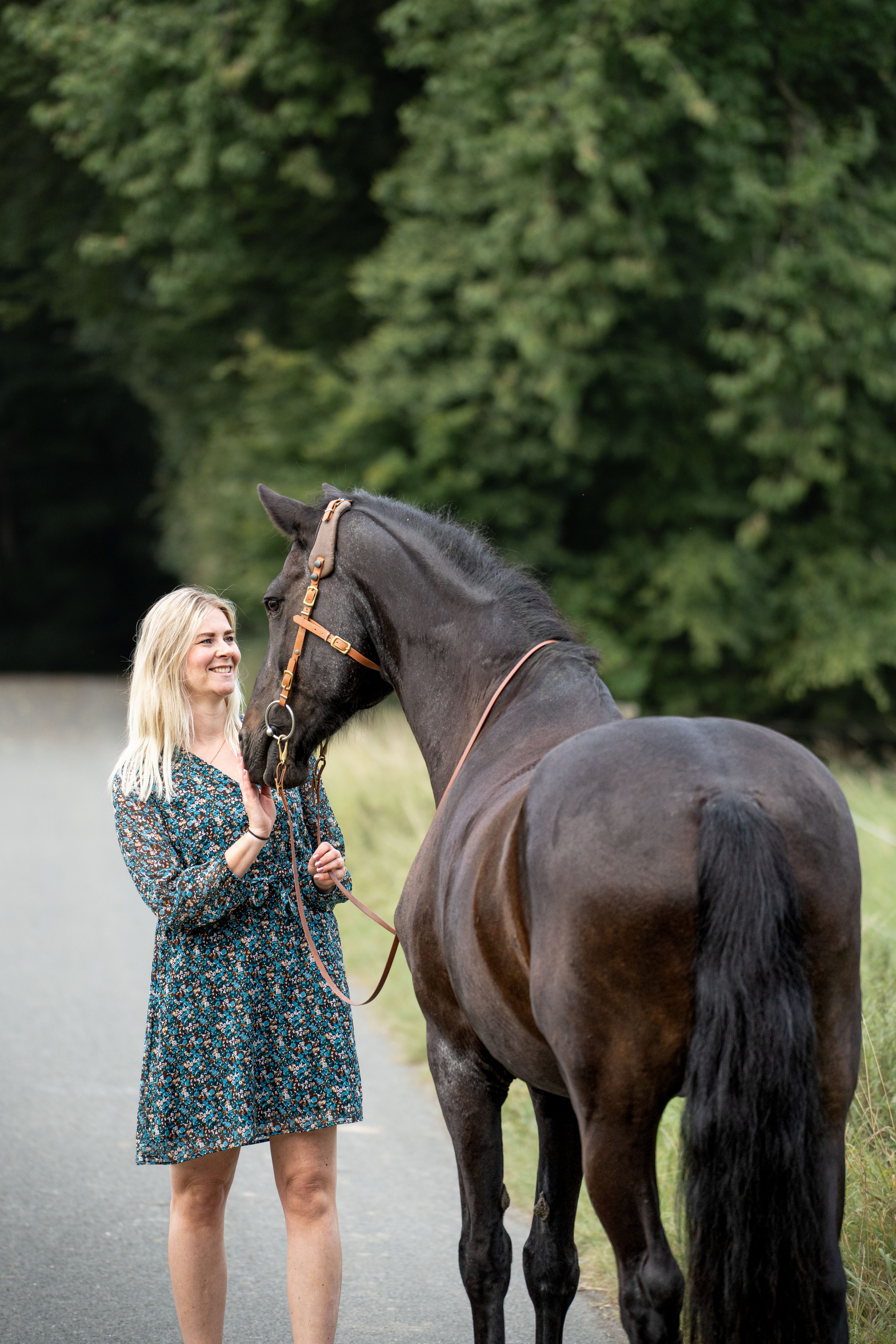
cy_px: 672
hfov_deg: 6.9
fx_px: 7466
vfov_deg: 10.3
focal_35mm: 200
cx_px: 448
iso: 1250
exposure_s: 1/1250
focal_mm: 200
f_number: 4
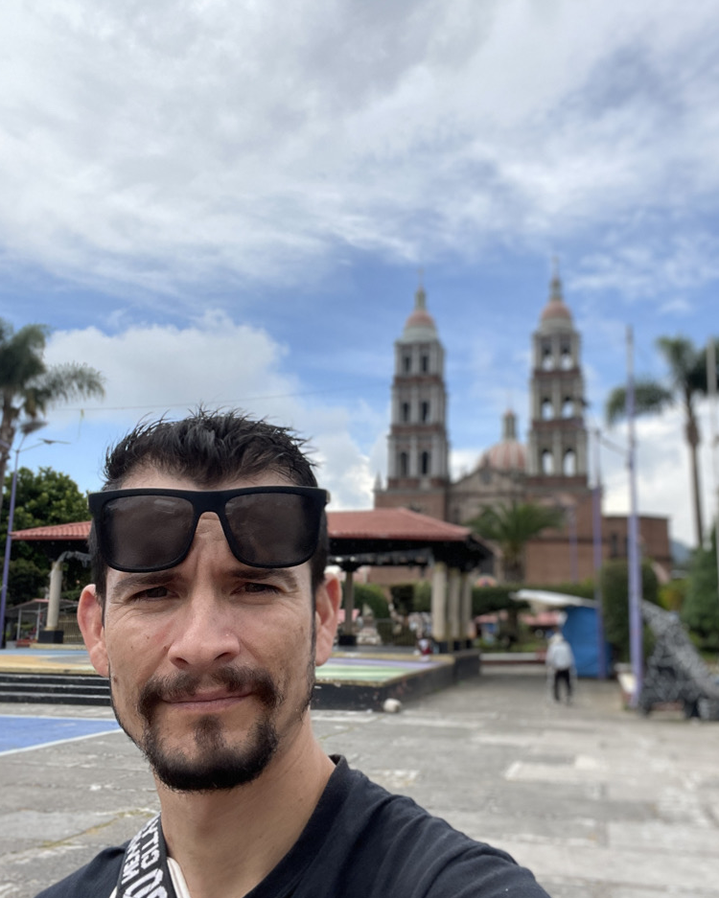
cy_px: 459
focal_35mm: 32
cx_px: 362
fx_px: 851
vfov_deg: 55.6
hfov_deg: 45.8
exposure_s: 1/915
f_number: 2.2
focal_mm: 2.71
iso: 32
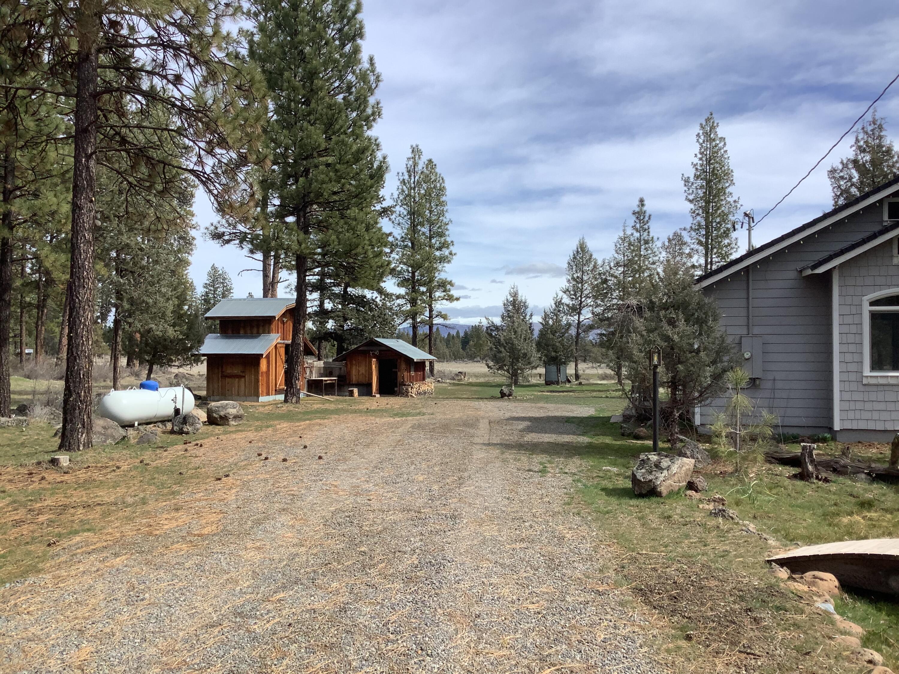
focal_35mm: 31
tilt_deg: +1.0
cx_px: 450
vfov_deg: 45.4
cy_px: 337
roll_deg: +0.4
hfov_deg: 58.4
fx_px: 805
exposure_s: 1/1253
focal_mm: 3.3
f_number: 2.4
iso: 25
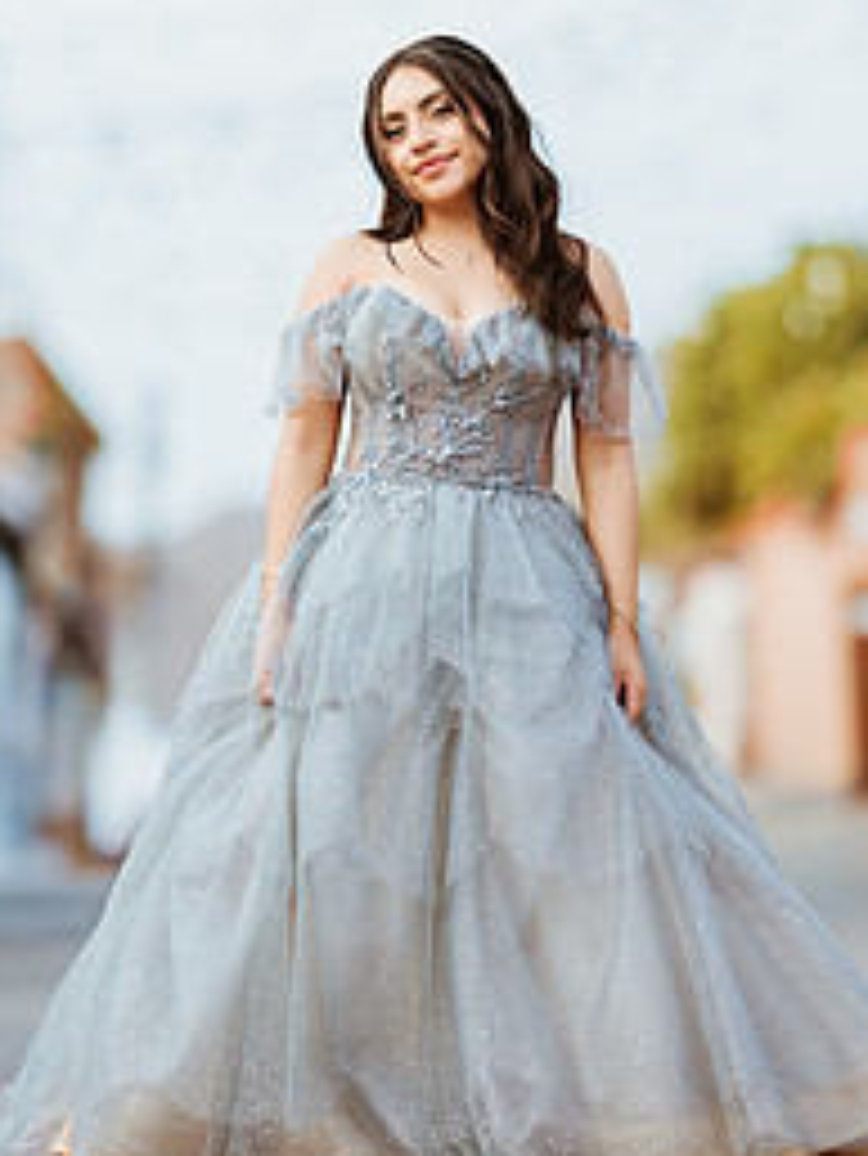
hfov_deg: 6.6
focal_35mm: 227
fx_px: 7583
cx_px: 450
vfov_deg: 8.7
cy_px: 423
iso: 100
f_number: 1.8
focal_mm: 135
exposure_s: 1/2000
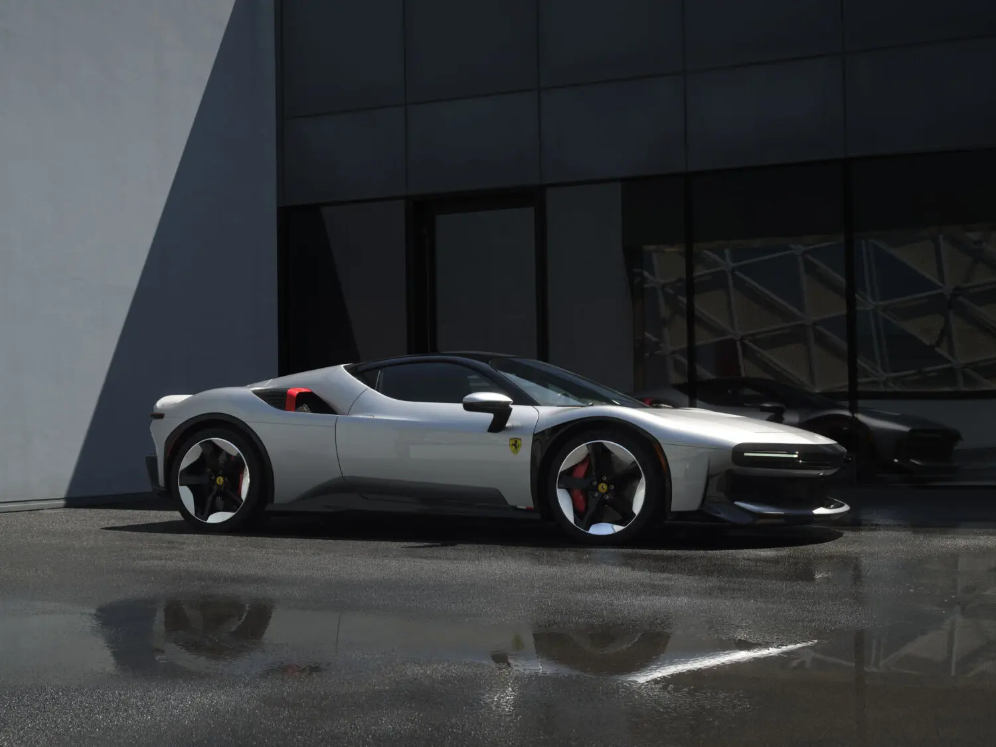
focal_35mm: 47
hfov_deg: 40.4
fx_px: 1352
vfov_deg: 30.9
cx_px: 498
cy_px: 374
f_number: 11
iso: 500
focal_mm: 59.6
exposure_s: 1/400
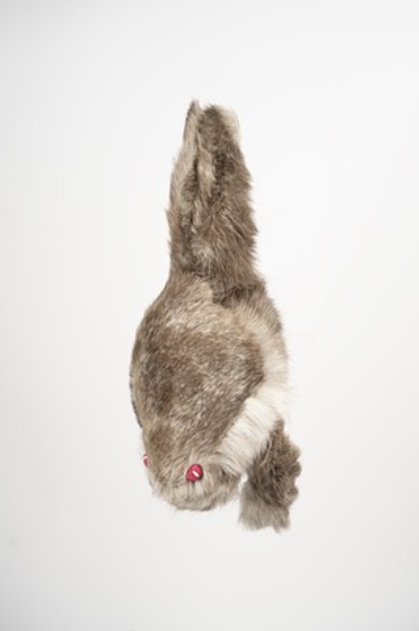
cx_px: 210
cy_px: 316
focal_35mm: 110
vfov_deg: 18.6
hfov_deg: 12.4
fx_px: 1924
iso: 100
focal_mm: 110
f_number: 7.1
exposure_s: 1/160
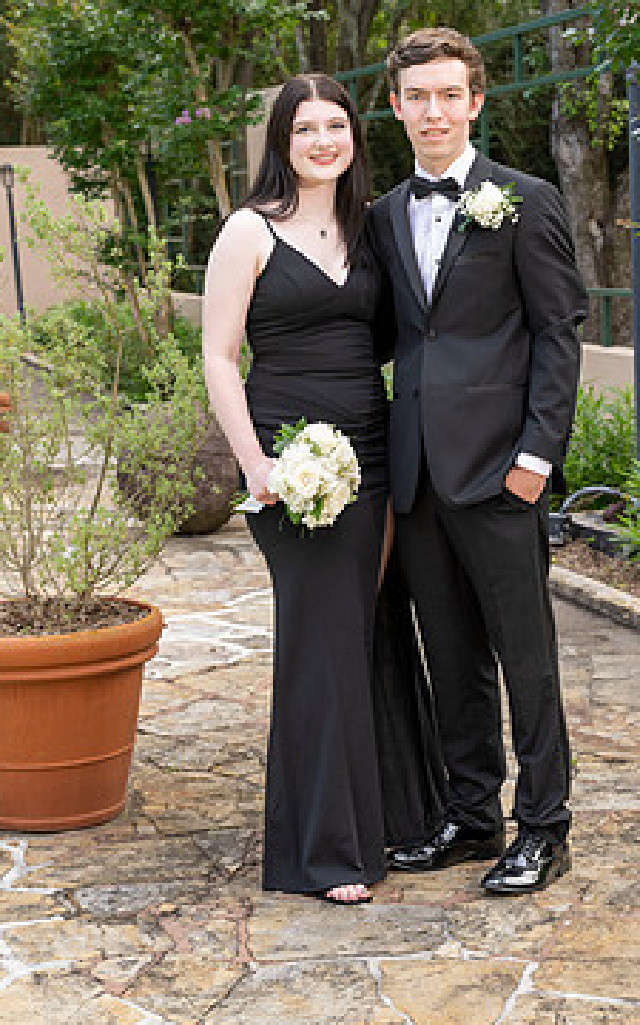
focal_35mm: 70
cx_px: 387
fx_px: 1954
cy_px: 404
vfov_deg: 29.3
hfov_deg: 18.6
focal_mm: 55
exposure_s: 1/200
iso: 500
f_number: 5
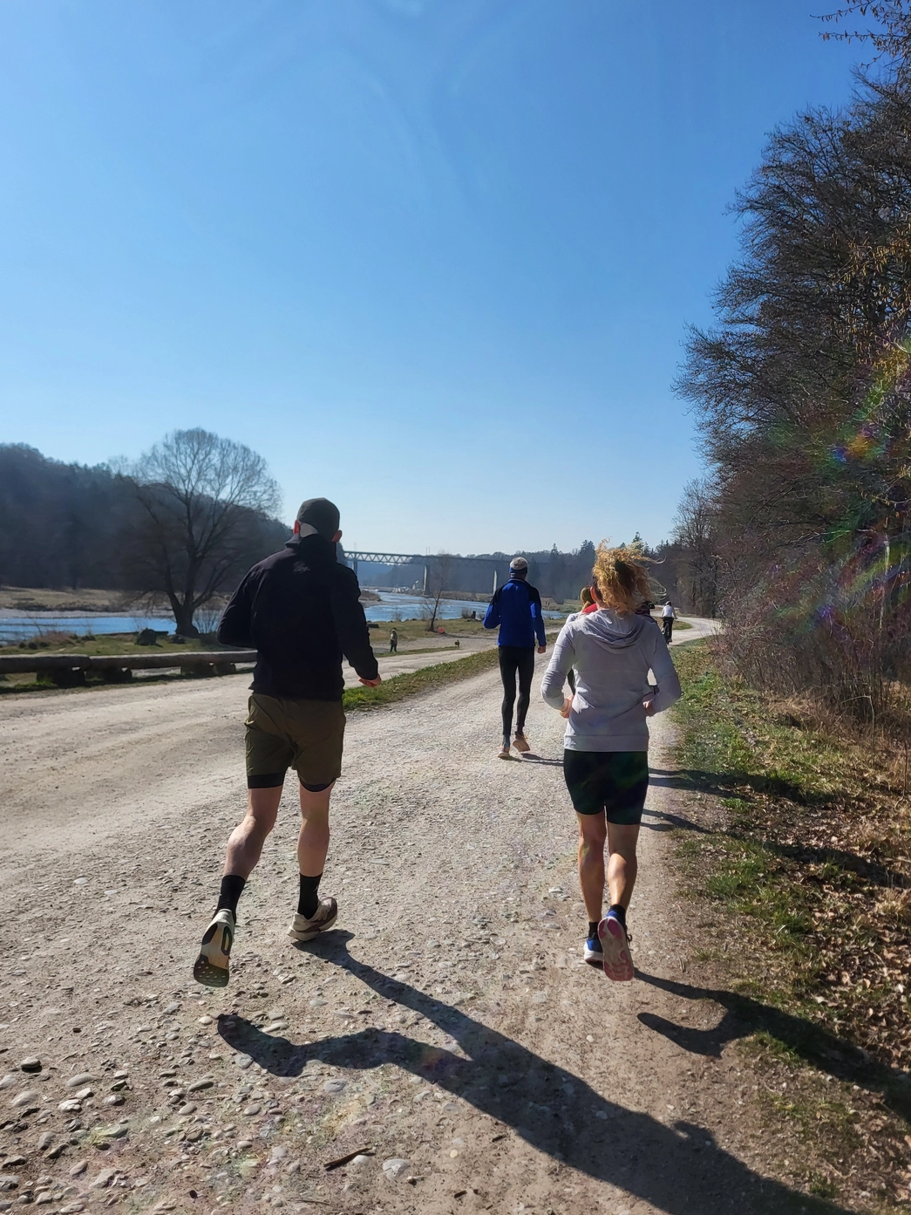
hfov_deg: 49.7
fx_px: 982
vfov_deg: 63.4
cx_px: 469
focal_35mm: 28
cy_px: 590
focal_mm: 5.4
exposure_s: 1/4730
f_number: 1.8
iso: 40
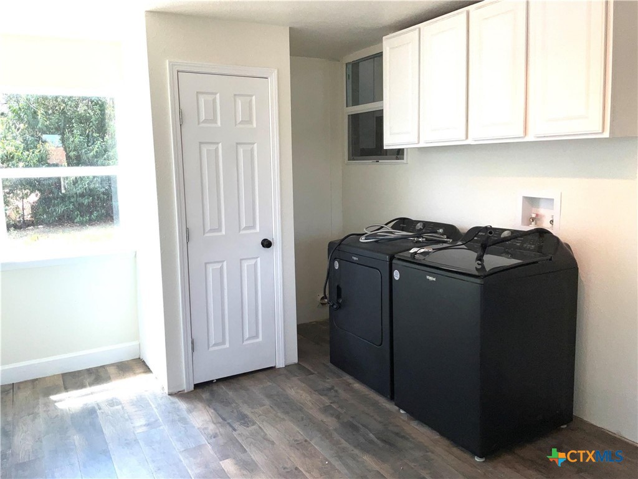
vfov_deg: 48.2
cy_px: 240
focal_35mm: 29
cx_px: 319
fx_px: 534
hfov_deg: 61.7
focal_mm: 3
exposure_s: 1/318
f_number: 1.8
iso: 16
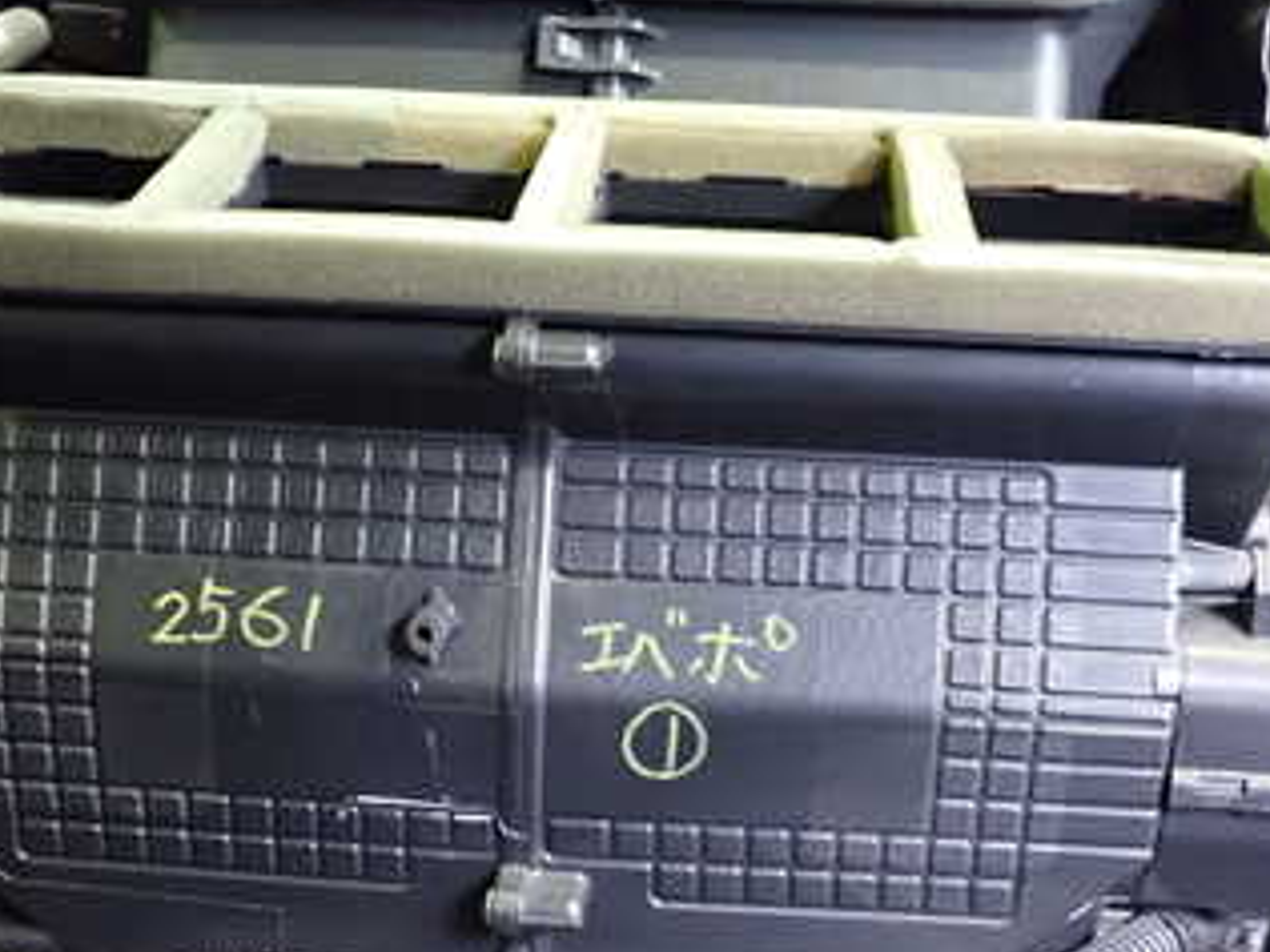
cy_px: 623
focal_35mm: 57
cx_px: 599
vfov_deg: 25.5
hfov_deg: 33.8
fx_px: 2091
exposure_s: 1/50
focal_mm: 5.4
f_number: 2.3
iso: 1250
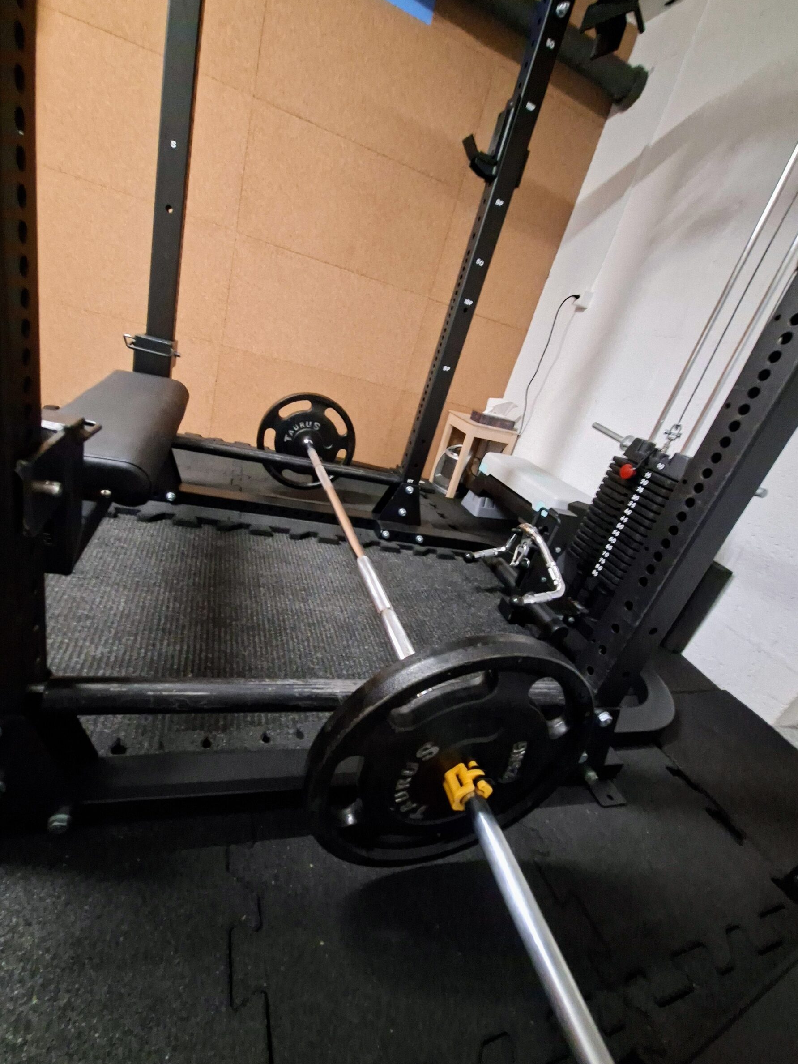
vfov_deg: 102.1
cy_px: 533
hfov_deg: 85.7
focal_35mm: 14
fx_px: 430
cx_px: 401
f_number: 2.2
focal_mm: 1.74
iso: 640
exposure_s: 1/20
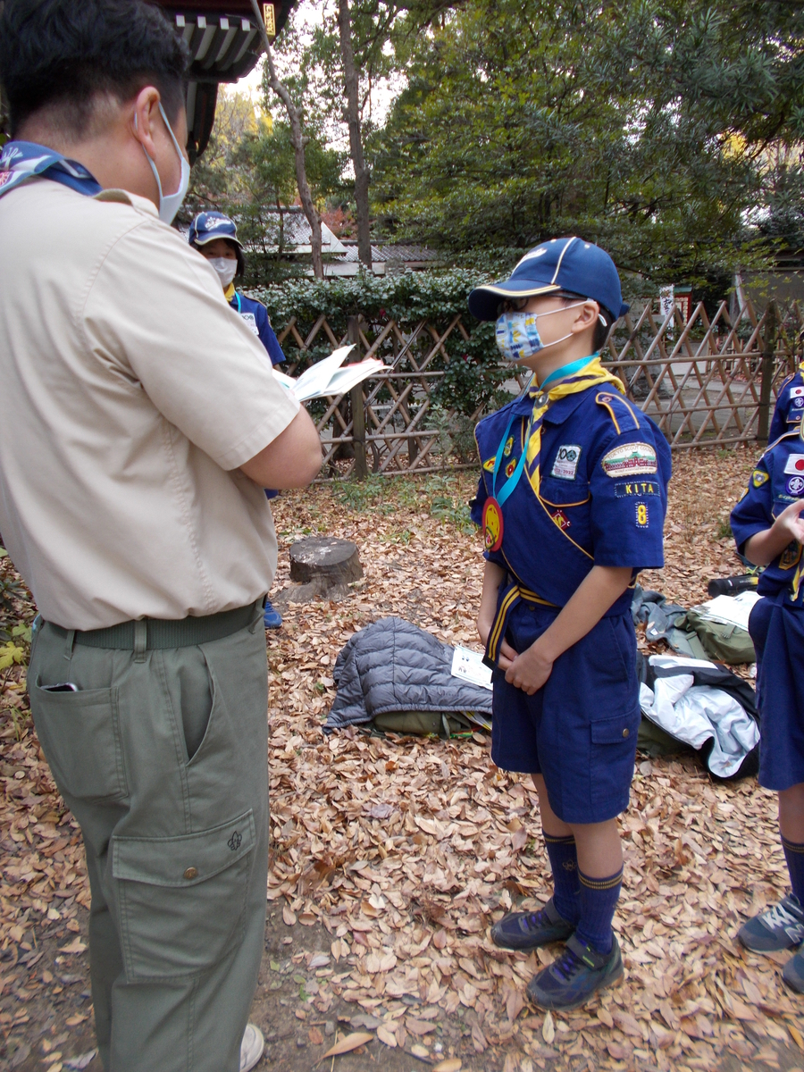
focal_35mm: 26
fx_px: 805
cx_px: 402
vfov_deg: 67.3
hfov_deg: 53.1
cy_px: 536
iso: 80
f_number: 3.2
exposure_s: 1/100
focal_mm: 4.6
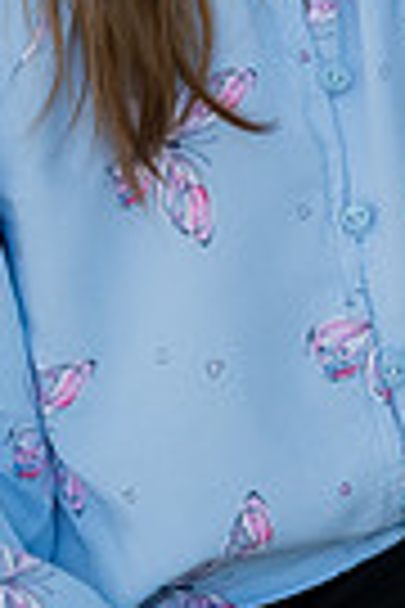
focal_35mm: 203
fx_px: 3425
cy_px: -95
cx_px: 380
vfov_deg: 10.0
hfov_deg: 6.7
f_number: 5
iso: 400
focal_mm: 61
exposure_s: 1/400
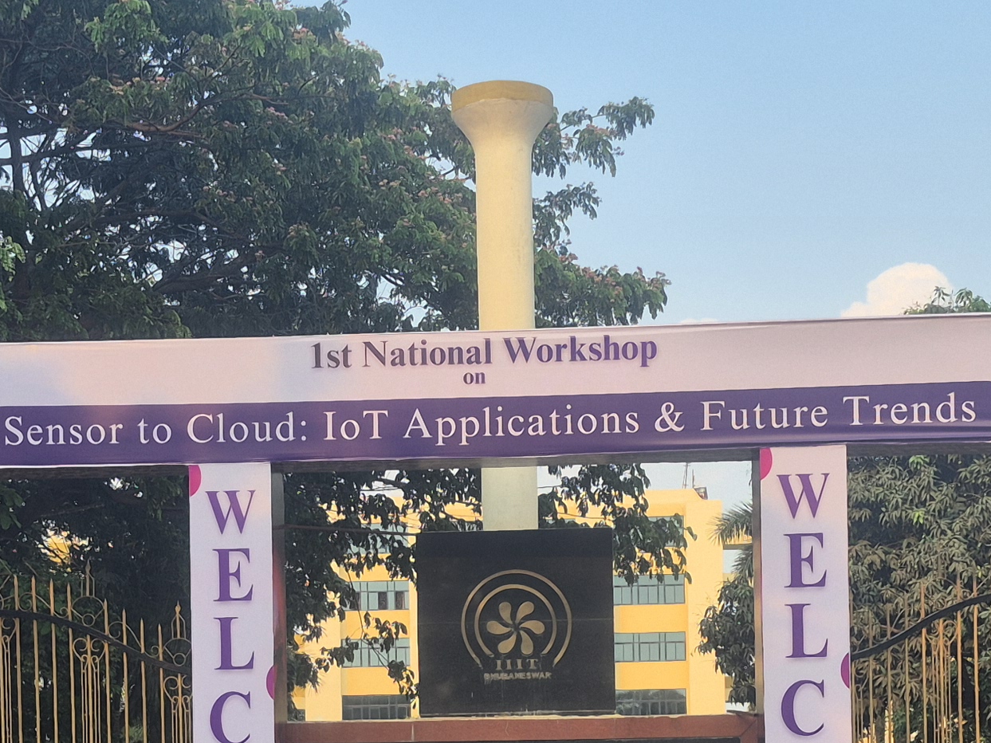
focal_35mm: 74
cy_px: 736
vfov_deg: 19.4
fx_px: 2118
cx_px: 434
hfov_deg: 26.3
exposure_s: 1/384
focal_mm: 5.4
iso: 25
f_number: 1.8
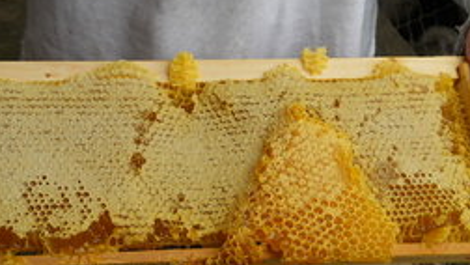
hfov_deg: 33.8
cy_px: 130
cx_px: 201
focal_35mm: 62
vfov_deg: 19.4
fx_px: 773
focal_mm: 6.72
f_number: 3.1
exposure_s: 1/250
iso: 80
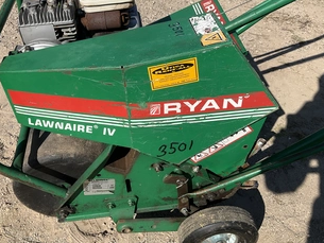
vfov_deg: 37.6
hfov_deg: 48.9
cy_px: 100
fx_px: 356
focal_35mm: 38
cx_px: 143
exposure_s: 1/2141
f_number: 1.8
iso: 25
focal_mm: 3
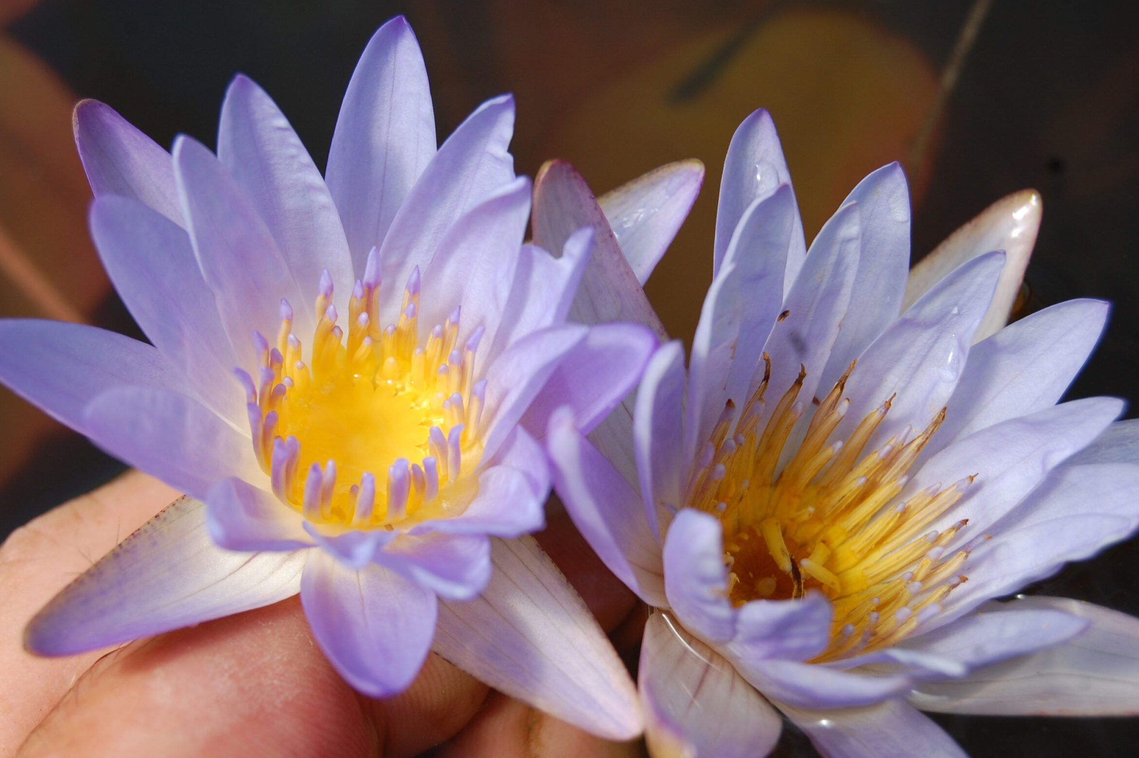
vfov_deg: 15.1
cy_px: 413
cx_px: 538
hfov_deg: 22.5
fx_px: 2863
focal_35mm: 91
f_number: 9
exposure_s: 1/320
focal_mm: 55
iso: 200
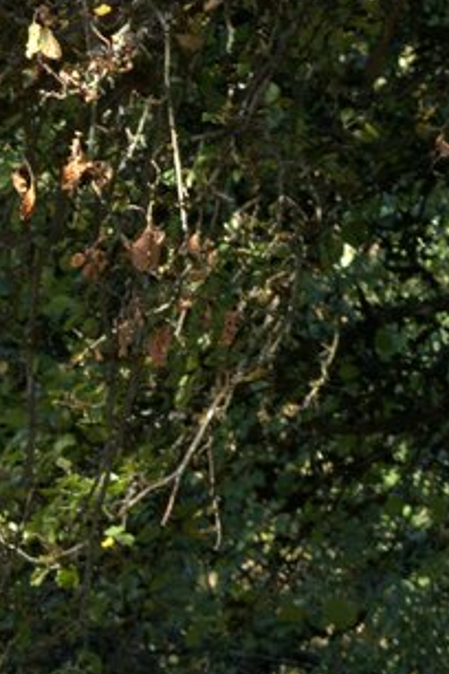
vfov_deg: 3.9
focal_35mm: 530
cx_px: -726
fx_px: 9915
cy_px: 998
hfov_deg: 2.6
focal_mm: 90
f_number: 6.3
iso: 320
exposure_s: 1/200
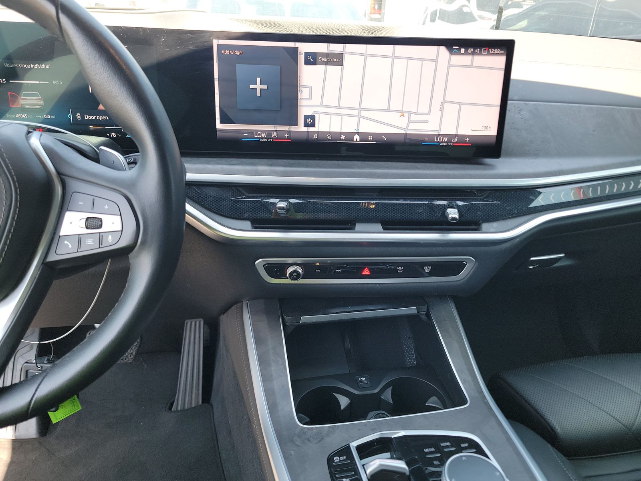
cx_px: 320
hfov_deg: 71.6
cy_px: 240
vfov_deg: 56.8
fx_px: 444
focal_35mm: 24
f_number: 1.8
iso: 84
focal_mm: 6.7
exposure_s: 1/59
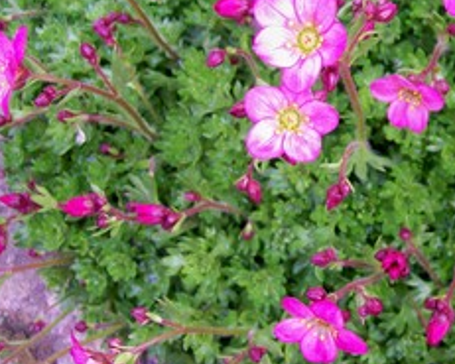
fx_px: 903
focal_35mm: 67
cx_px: 406
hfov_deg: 27.3
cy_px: 69
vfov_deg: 22.5
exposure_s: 1/63
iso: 80
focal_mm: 6
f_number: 2.7
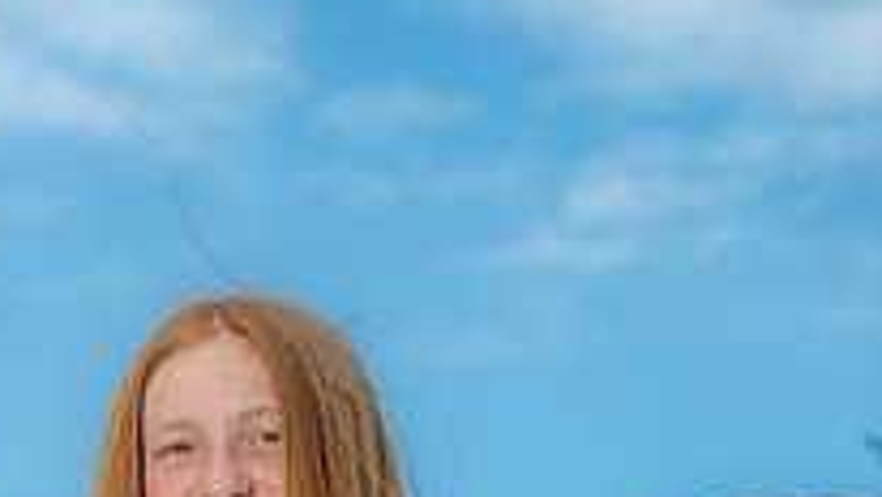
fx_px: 5170
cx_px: 122
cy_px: 675
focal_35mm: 221
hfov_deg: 9.7
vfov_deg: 5.5
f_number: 5.6
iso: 80
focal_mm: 70
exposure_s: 1/250
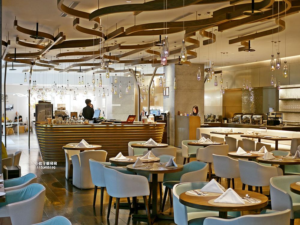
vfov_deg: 29.1
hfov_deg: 38.2
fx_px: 434
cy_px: 112
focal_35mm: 50
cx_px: 150
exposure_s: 1/60
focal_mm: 25
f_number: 1.8
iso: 400
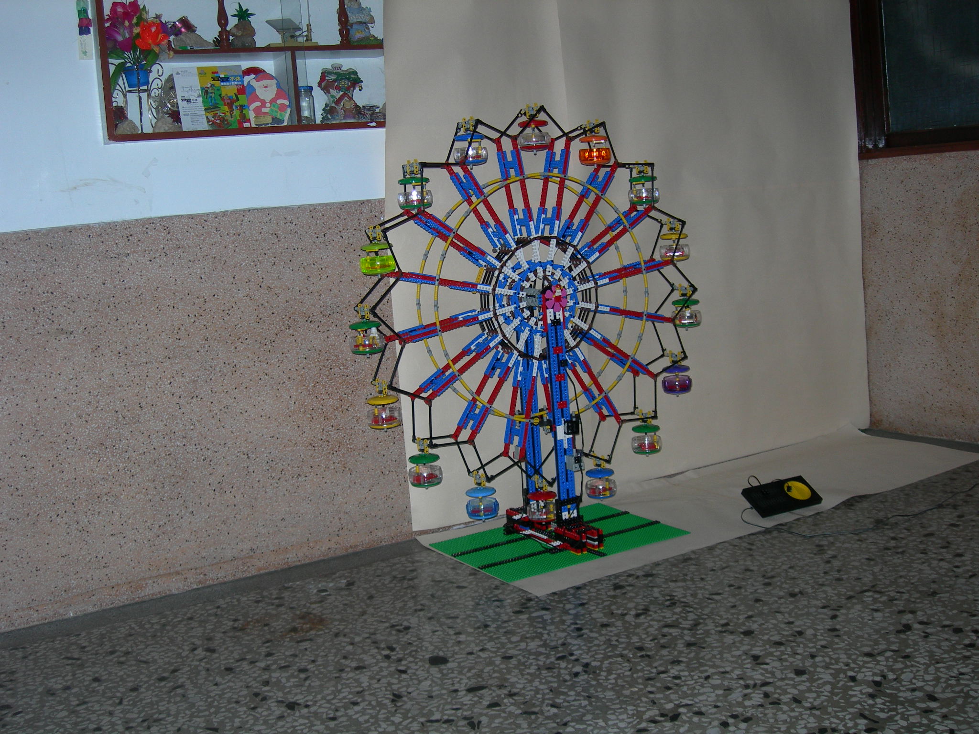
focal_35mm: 41
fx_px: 1160
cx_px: 490
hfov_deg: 45.8
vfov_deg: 35.1
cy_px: 367
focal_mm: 8.5
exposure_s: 1/60.1
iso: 79
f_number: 2.9
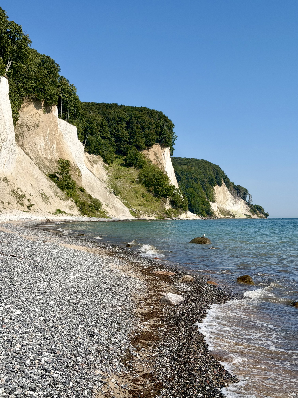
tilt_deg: +1.4
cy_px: 199
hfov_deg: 30.3
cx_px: 149
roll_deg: -0.9
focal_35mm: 48
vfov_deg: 39.7
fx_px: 551
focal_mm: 6.76
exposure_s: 1/7143
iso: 64
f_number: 1.78
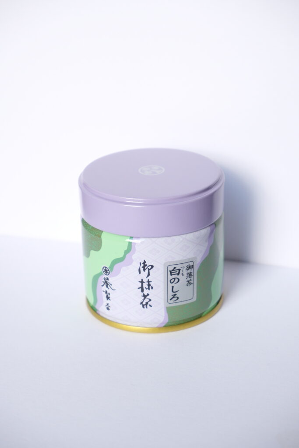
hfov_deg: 20.0
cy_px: 224
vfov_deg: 29.7
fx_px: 847
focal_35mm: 68
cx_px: 150
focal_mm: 45
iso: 800
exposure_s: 1/140
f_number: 5.6
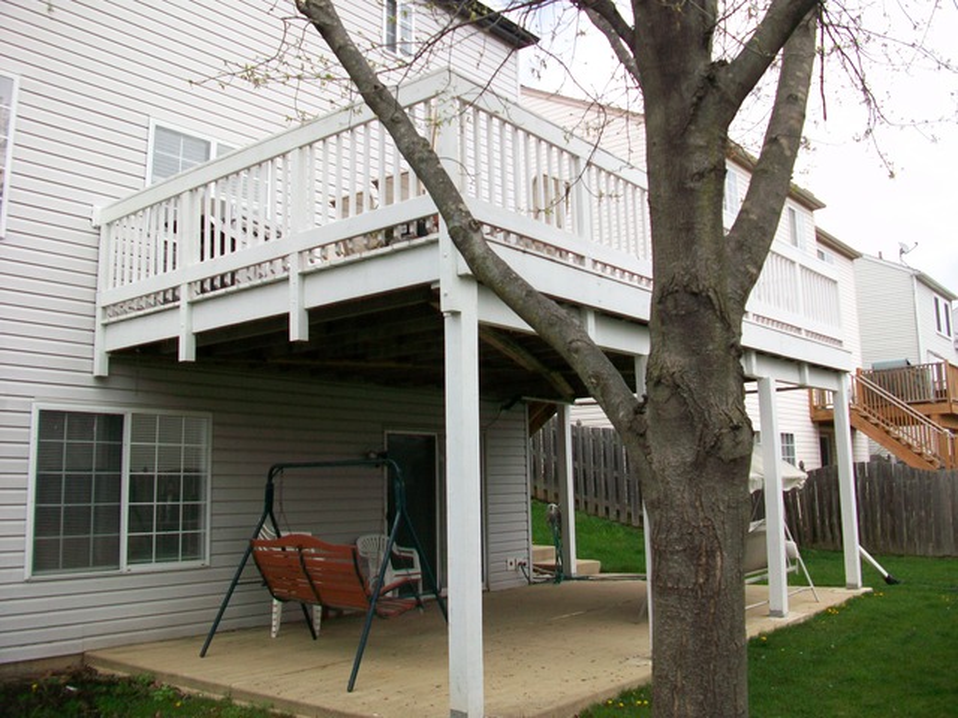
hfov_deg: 56.8
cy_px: 359
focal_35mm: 32
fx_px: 886
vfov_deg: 44.2
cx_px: 479
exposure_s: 1/640
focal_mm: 5.7
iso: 64
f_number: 2.8
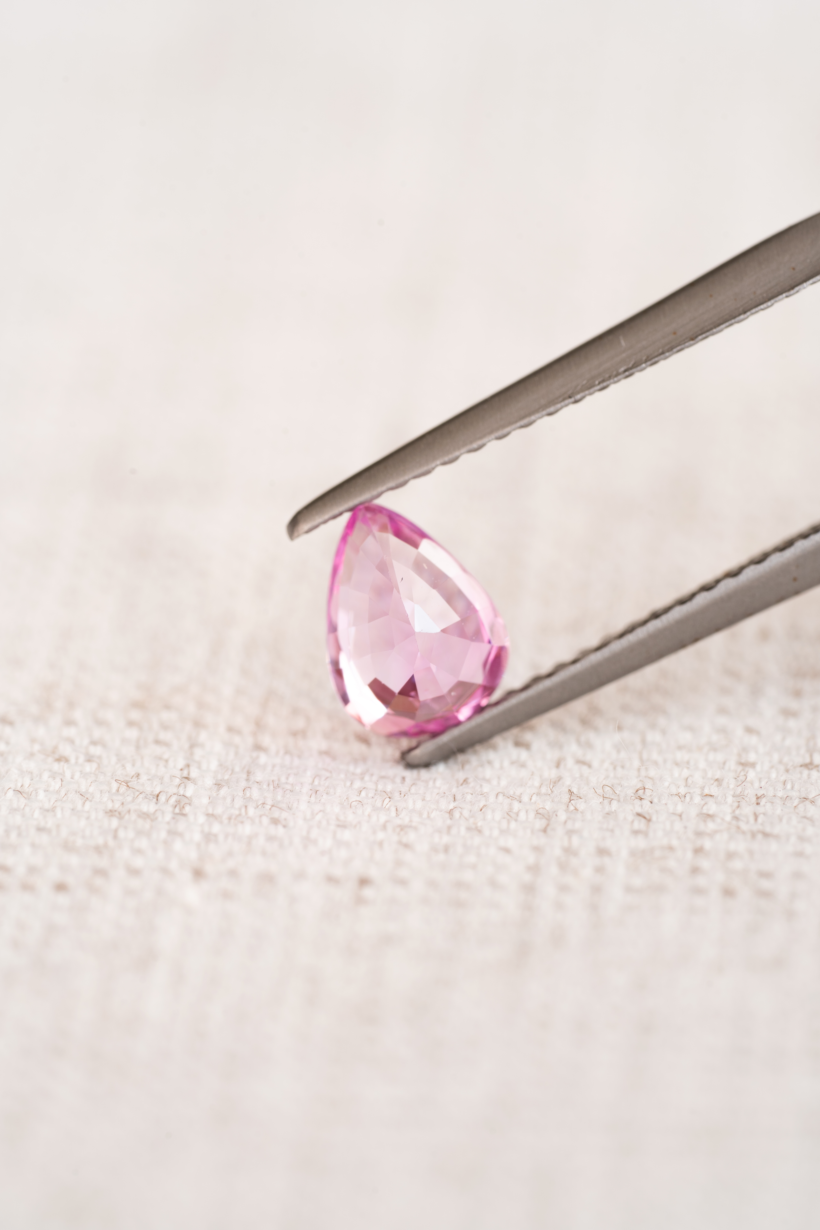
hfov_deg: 15.2
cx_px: 410
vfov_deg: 22.6
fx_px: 3075
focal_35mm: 90
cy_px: 615
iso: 100
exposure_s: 1/6
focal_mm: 90
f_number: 8
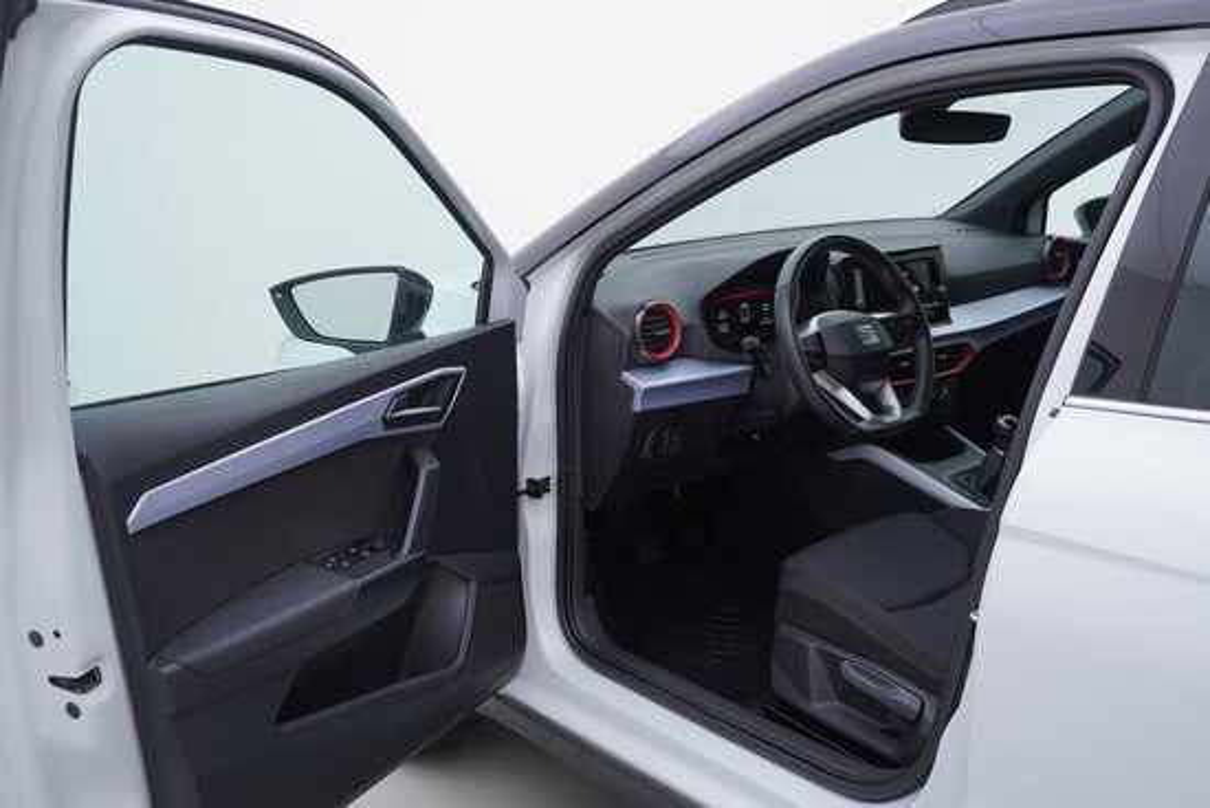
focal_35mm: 36
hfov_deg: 53.1
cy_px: 404
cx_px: 605
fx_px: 1210
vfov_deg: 36.9
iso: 125
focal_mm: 24
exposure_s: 1/60
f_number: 3.5
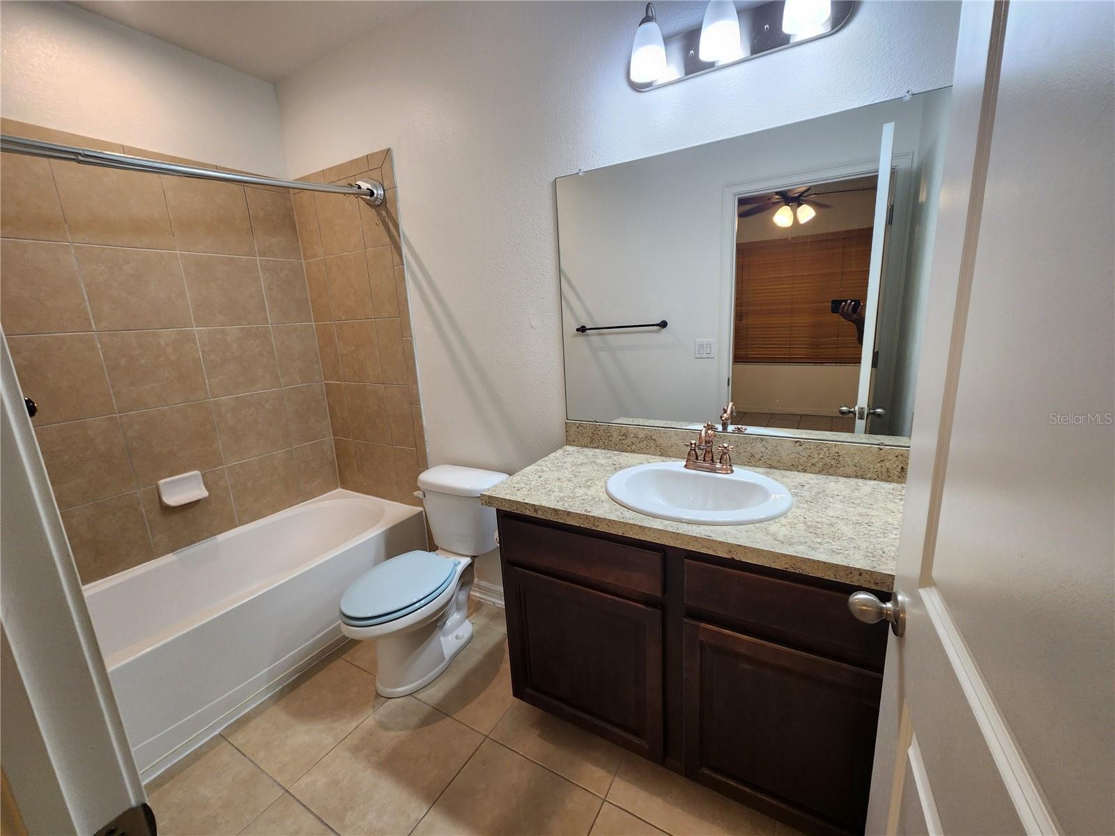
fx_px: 419
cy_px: 418
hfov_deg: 106.2
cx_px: 558
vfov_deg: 89.9
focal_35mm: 13
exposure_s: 1/60
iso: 125
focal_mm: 2.2
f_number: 2.2
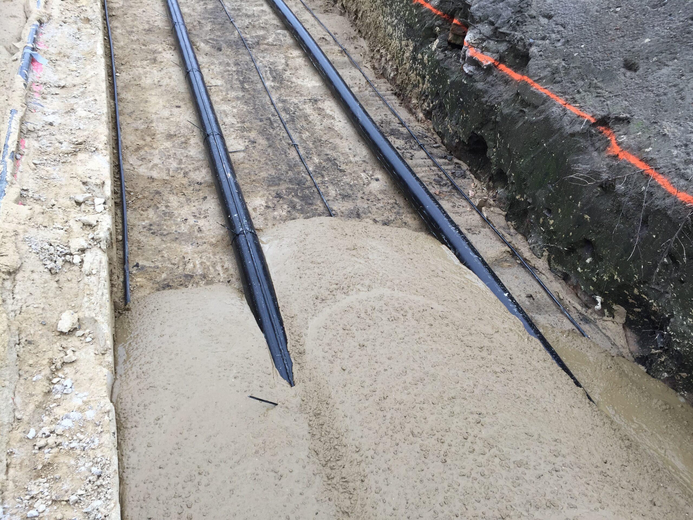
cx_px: 346
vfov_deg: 48.2
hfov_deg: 61.7
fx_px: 581
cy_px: 260
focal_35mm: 29
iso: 32
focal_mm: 4.15
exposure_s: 1/120
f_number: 2.2
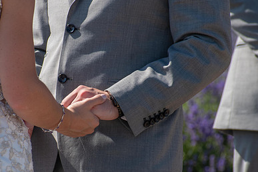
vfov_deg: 2.0
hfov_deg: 3.1
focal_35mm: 674
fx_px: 4830
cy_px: 111
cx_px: 76
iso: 100
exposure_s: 1/200
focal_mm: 300
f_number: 9
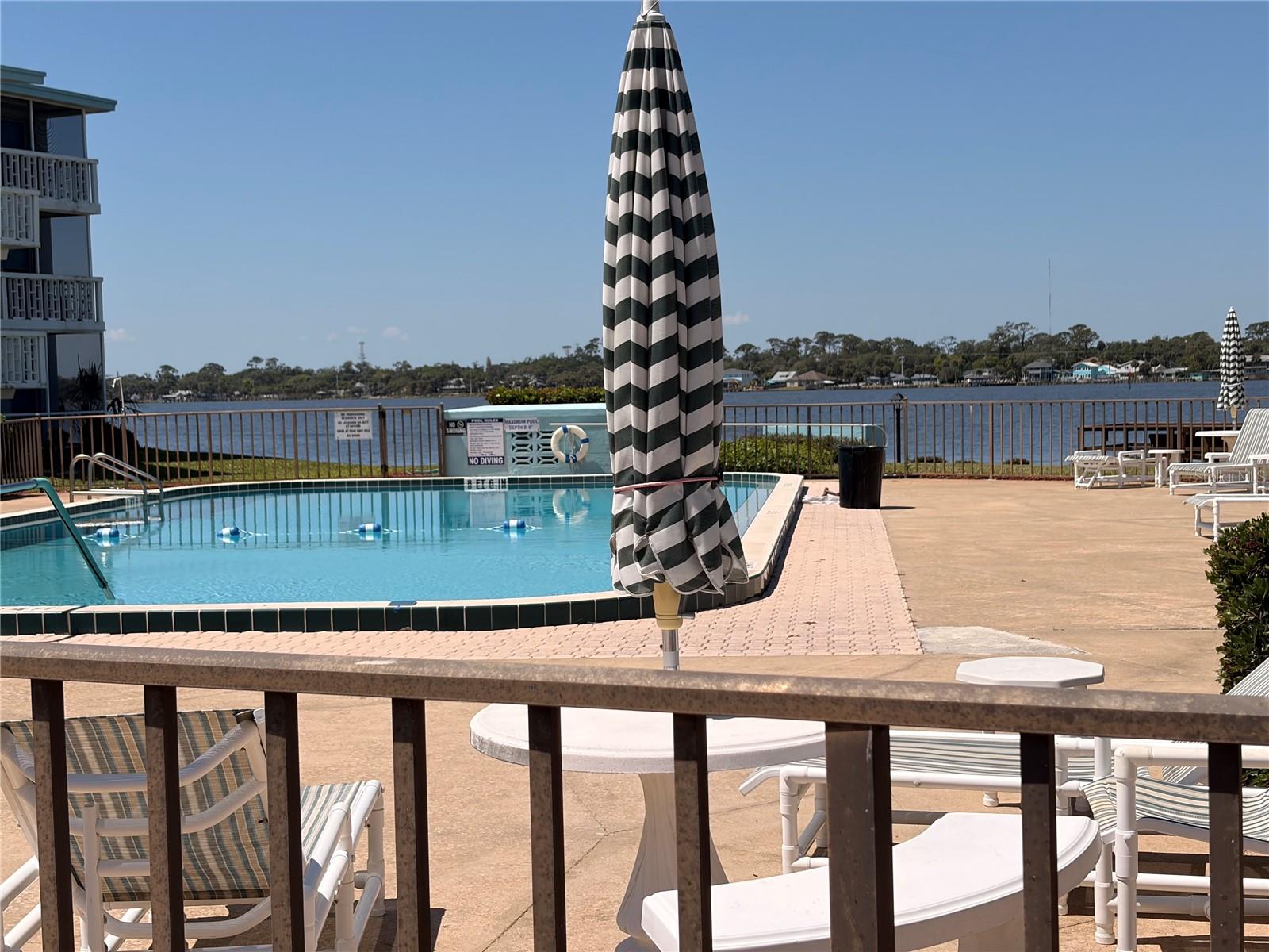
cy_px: 476
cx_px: 634
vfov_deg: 28.0
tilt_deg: -2.2
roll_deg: +1.6
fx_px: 1906
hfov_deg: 36.8
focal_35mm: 52
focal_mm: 5.96
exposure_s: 1/6369
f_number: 1.6
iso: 32
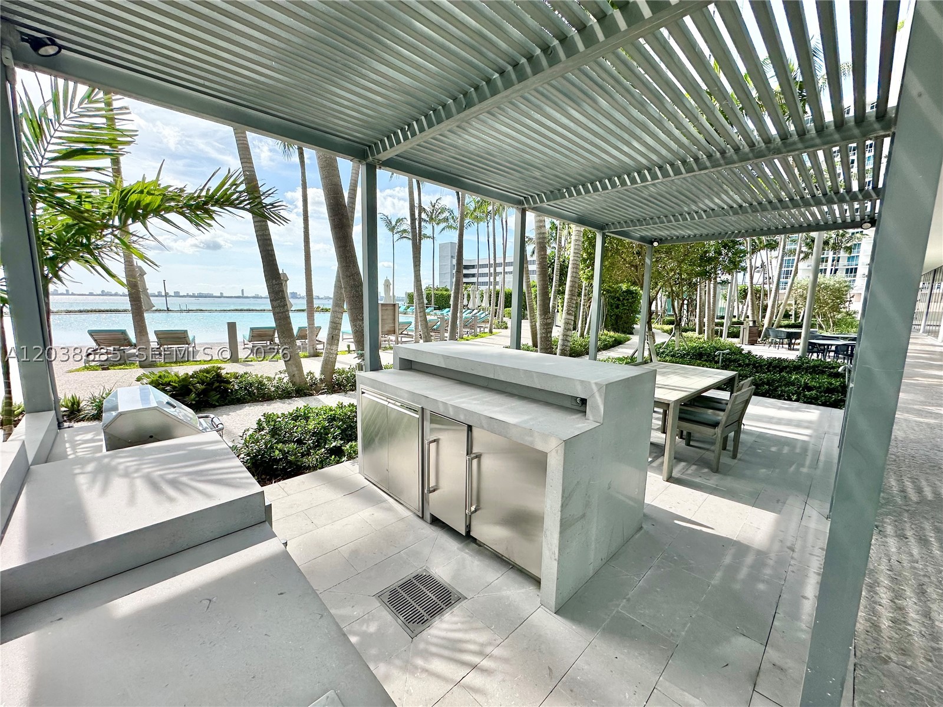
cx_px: 472
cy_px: 354
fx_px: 381
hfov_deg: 102.1
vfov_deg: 85.7
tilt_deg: -8.7
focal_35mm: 14
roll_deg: -1.0
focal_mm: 2.22
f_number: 2.2
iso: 50
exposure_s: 1/1195
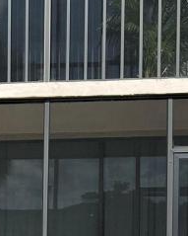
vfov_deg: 18.0
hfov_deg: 14.7
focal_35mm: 102
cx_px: -23
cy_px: 276
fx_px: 710
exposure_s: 1/3831
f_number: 1.5
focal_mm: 5.7
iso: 50
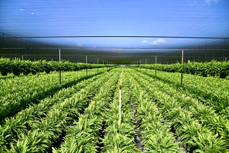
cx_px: 114
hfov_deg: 73.8
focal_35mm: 24
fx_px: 153
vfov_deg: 53.1
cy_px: 76
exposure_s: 1/250
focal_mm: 24
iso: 160
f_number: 5.6
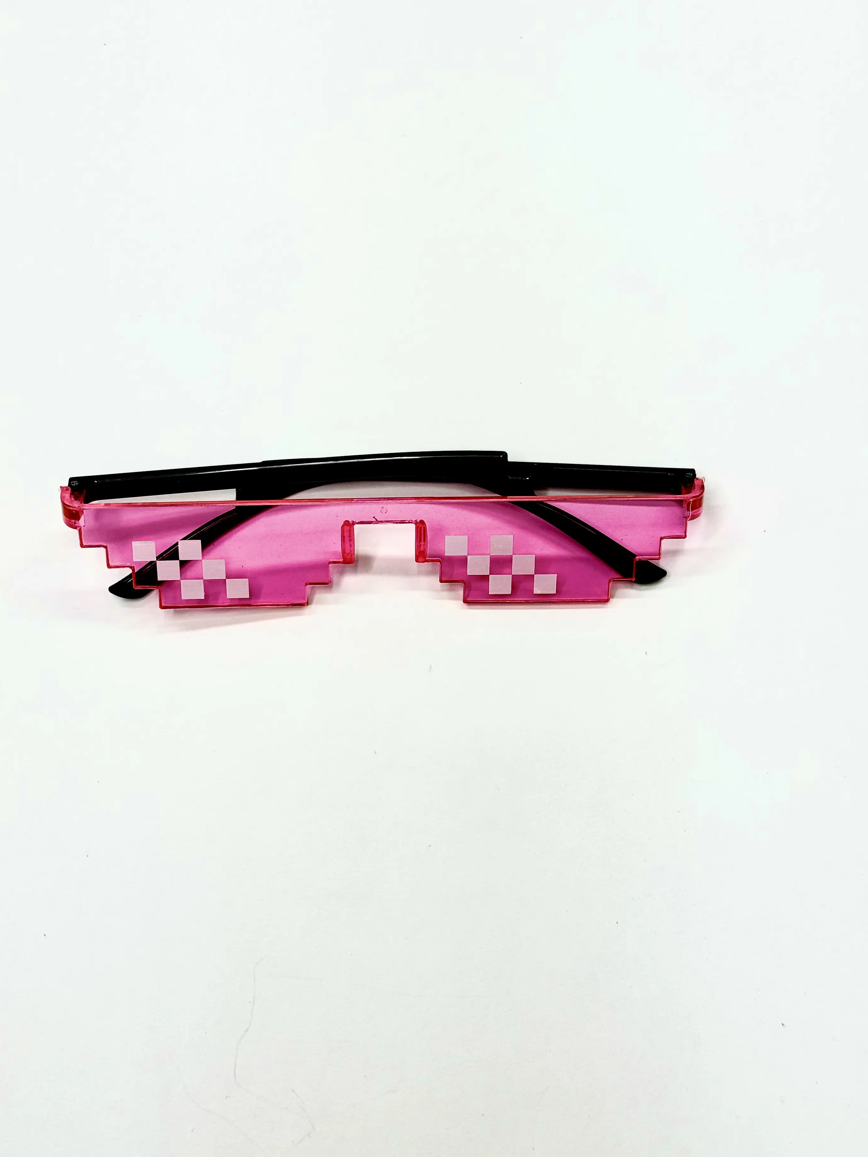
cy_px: 547
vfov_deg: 36.2
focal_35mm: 53
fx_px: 1772
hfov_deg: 27.5
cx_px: 401
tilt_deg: -80.2
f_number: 1.78
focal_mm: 6.76
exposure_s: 1/100
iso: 50
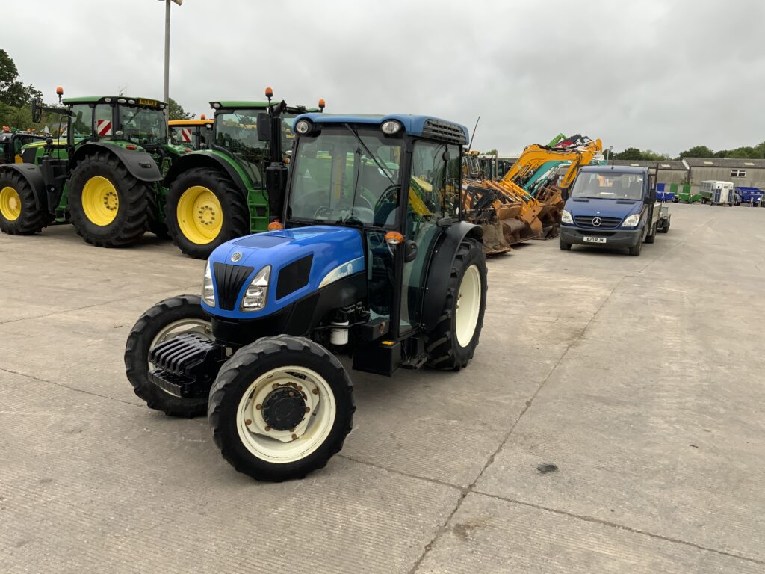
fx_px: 641
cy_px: 287
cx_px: 382
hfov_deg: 61.7
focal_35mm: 29
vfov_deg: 48.2
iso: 16
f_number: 1.8
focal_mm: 3
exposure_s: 1/190
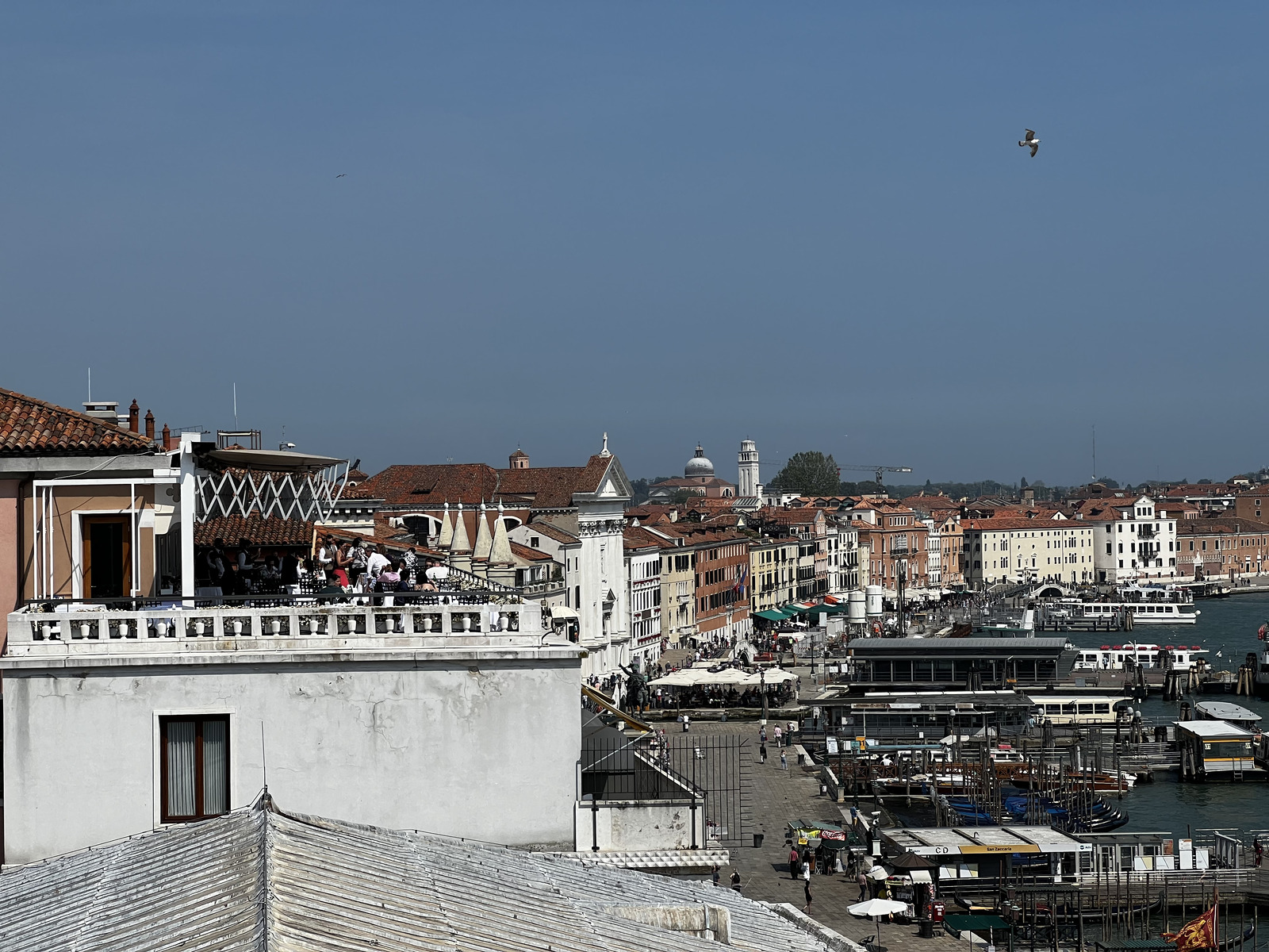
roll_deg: +1.1
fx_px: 2823
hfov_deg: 25.3
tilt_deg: +0.9
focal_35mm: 77
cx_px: 634
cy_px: 476
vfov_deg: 19.1
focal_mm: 9
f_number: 2.8
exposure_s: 1/1508
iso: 32
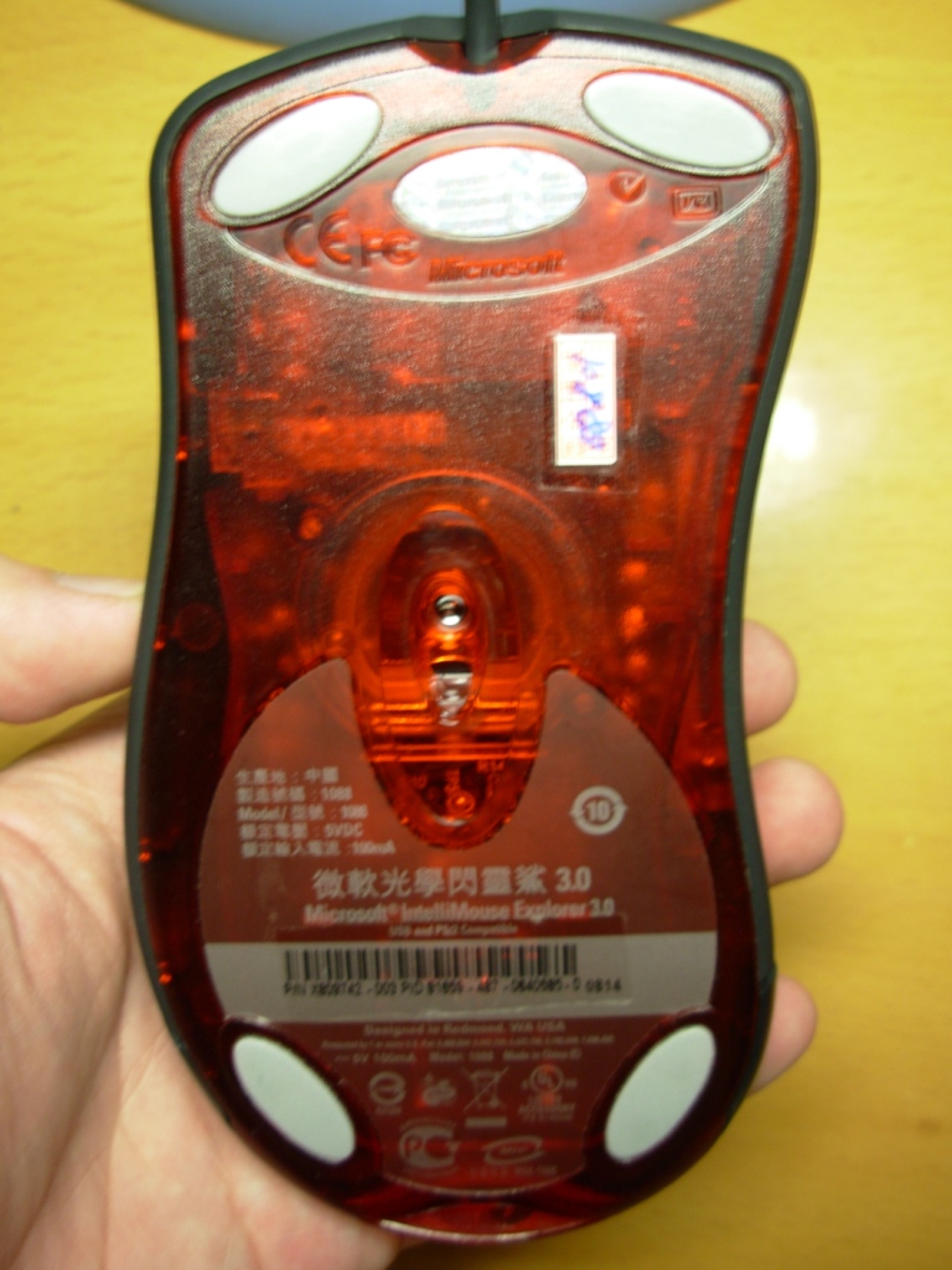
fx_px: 1393
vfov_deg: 49.0
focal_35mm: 38
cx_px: 476
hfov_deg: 37.7
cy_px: 635
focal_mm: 6.3
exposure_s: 1/6.3
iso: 50
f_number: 2.9
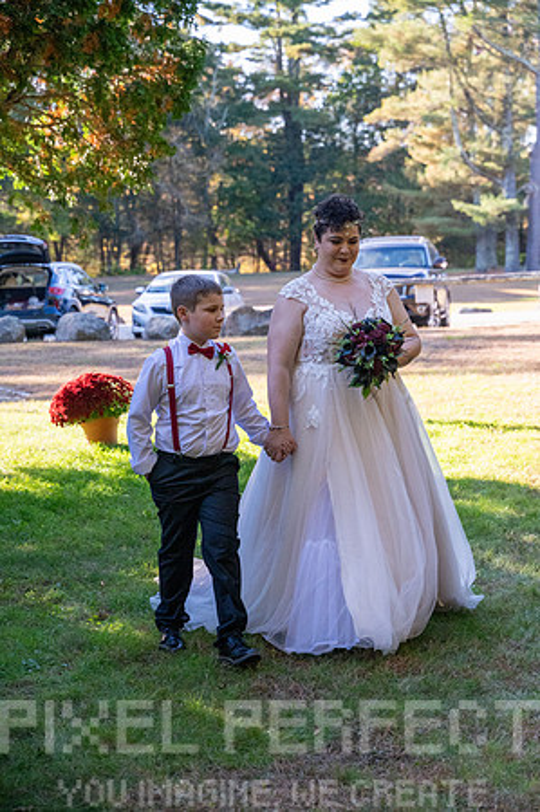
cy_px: 406
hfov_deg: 18.1
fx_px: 1691
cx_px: 270
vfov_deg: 27.0
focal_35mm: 75
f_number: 4.5
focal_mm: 75
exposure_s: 1/5000
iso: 6400
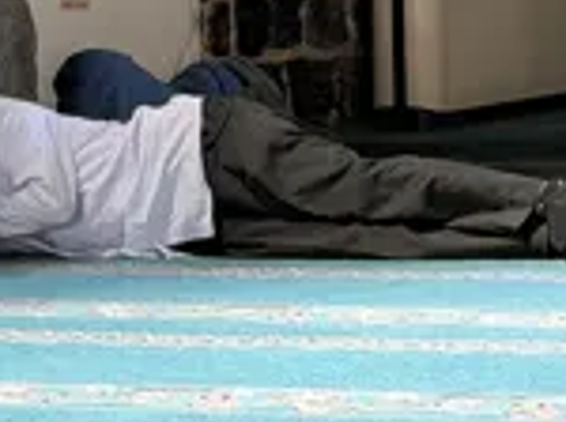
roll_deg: +1.7
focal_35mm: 282
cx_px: 298
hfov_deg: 7.0
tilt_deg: -4.7
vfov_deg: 5.3
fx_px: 4604
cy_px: 260
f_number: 1.78
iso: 250
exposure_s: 1/46
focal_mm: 6.76
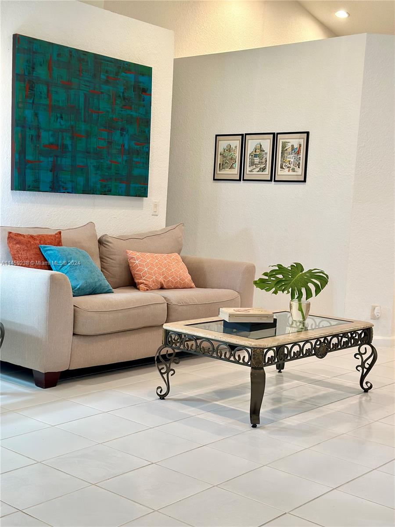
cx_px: 198
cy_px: 264
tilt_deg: -5.2
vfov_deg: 39.7
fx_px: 730
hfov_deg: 30.3
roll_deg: -4.8
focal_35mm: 48
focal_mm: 6.86
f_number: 1.78
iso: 125
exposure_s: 1/60
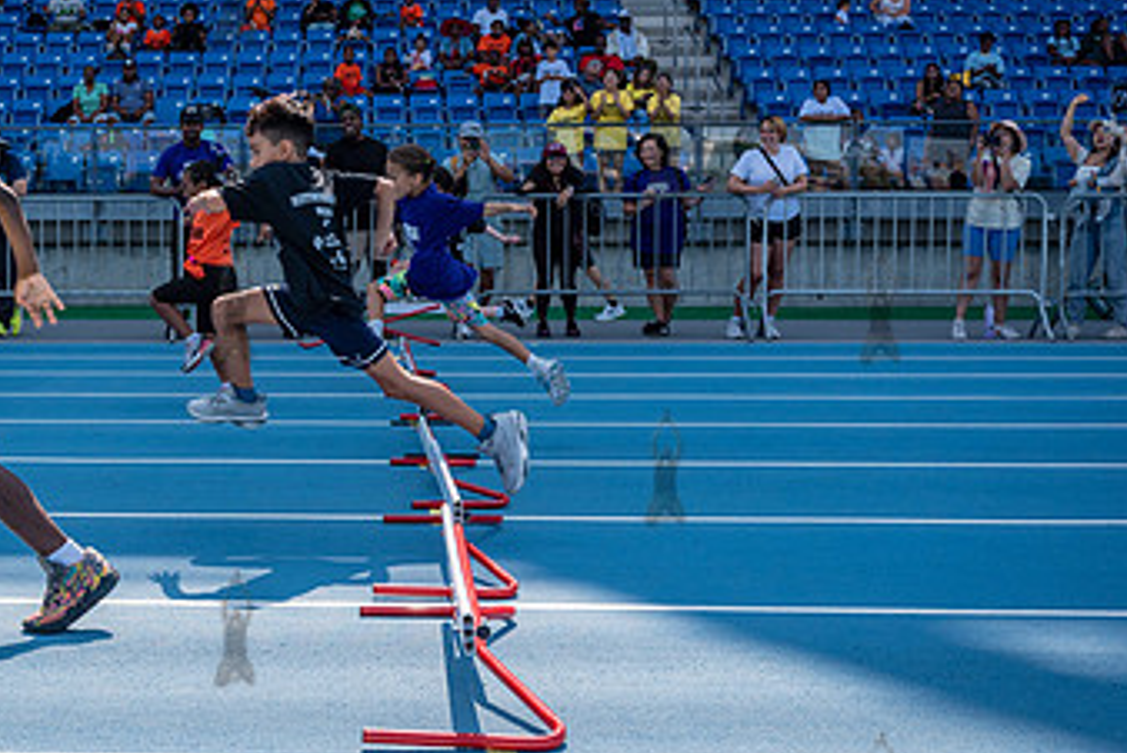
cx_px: 233
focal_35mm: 55
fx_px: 1723
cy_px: 305
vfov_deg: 24.6
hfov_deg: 35.1
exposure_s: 1/800
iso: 400
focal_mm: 32
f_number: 5.6
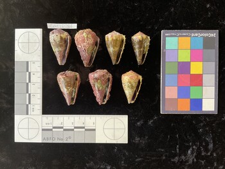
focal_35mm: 29
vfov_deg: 48.3
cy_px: 84
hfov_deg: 61.6
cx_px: 112
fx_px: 189
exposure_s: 1/60
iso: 80
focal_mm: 3
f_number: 1.8
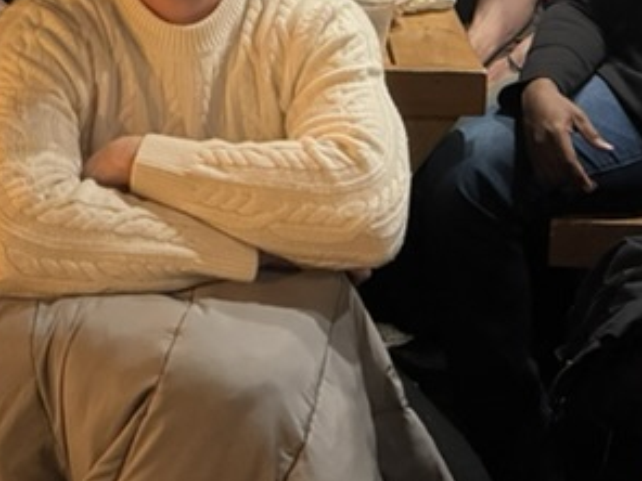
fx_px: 1539
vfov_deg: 16.5
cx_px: 210
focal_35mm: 83
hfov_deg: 23.4
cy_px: -197
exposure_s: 1/30
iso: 1000
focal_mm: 6.76
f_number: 1.78
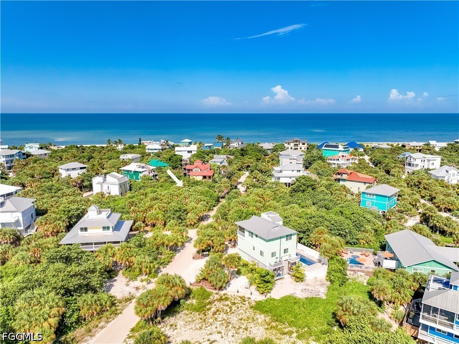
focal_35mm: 24
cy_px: 172
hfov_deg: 71.6
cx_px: 230
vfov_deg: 56.8
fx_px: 318
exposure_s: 1/80
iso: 100
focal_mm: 12.29
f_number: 2.8
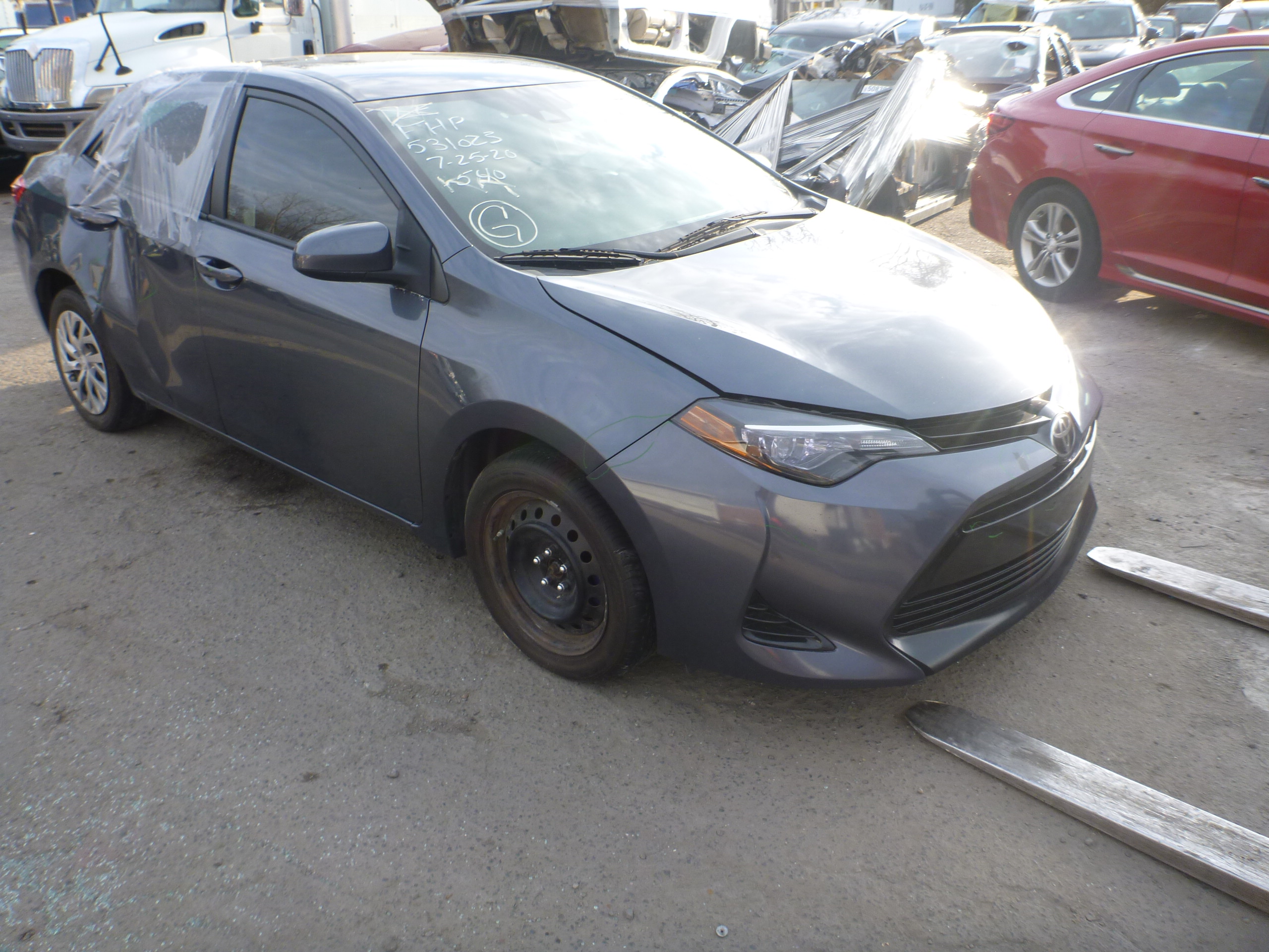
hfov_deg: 63.4
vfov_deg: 49.7
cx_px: 634
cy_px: 476
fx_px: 1026
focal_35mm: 28
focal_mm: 4.9
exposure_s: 1/125
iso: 100
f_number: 3.3
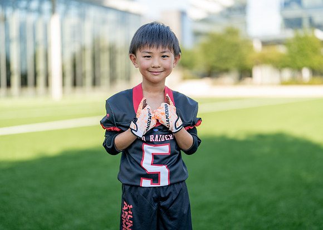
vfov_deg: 27.0
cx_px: 162
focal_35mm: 52
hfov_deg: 37.2
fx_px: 481
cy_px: 115
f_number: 1.2
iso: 100
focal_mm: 50
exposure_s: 1/1600
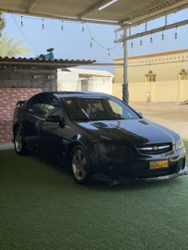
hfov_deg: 28.0
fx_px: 377
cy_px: 125
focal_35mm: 52
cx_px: 94
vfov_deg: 36.8
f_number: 2
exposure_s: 1/571
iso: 32
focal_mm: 6
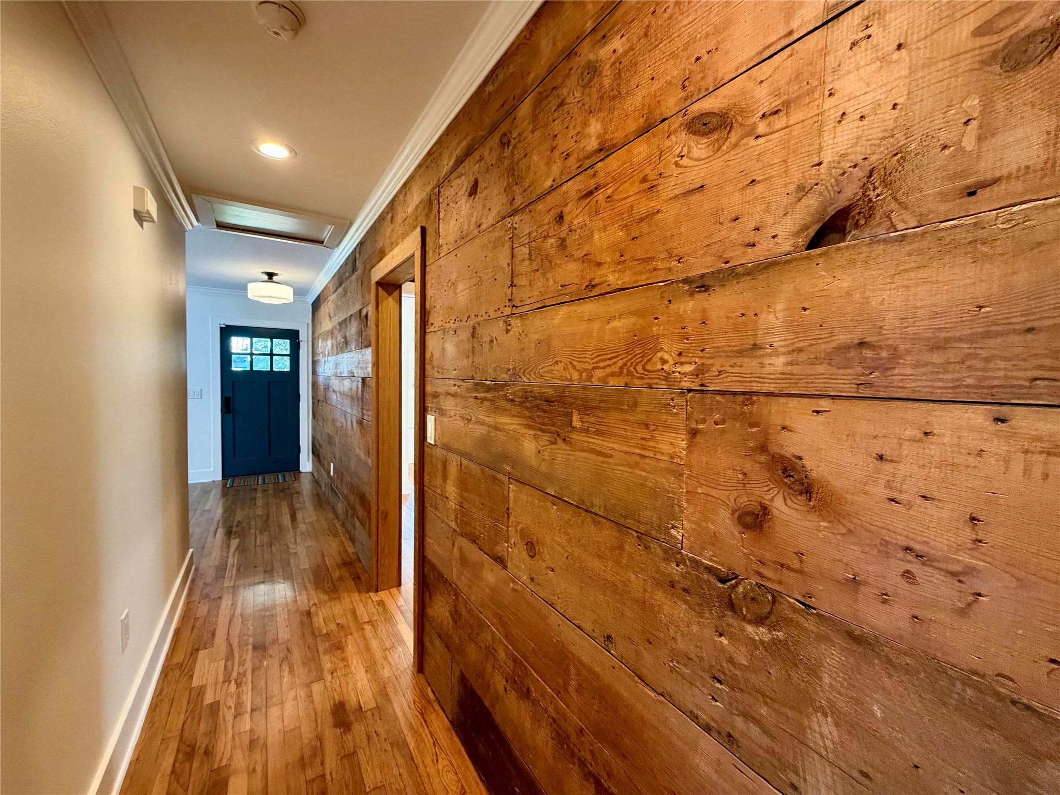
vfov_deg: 85.7
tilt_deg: -2.9
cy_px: 398
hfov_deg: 102.1
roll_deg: -1.7
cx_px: 530
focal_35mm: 14
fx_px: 429
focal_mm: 2.22
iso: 400
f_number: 2.2
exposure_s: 1/60
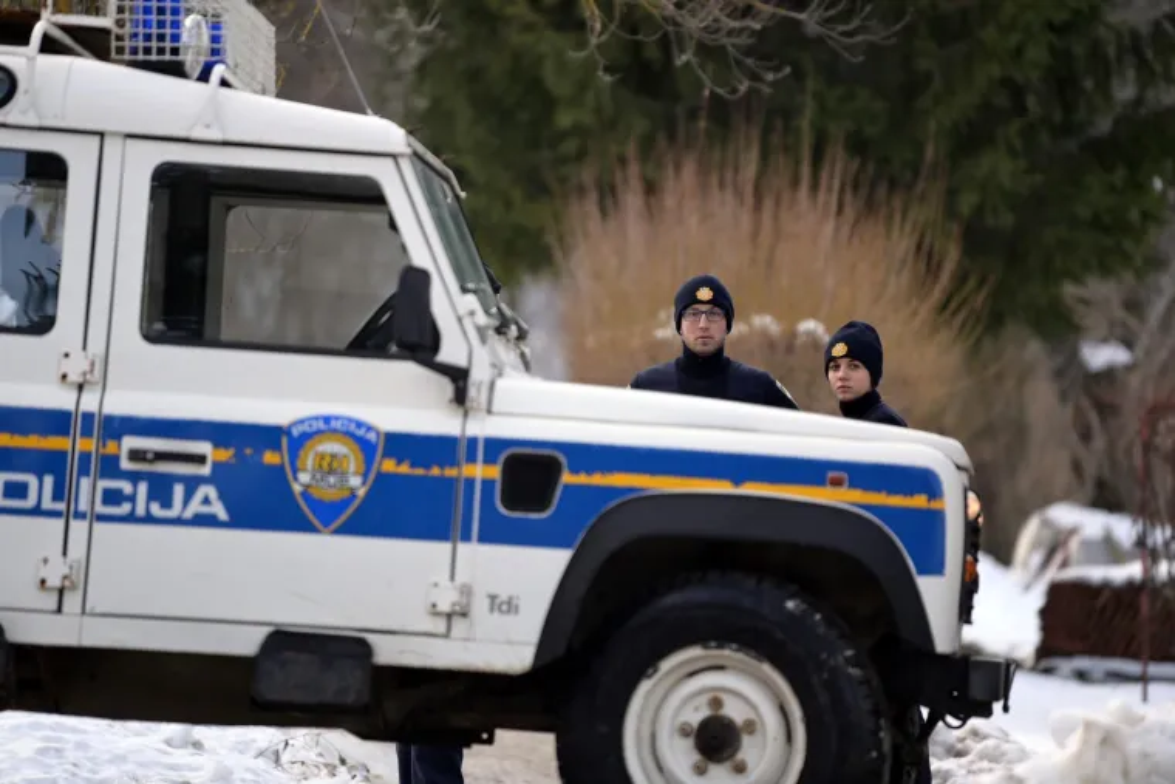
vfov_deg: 6.9
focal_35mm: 200
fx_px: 6529
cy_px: 392
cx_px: 588
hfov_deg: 10.3
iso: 100
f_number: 2.8
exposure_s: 1/320
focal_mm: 200
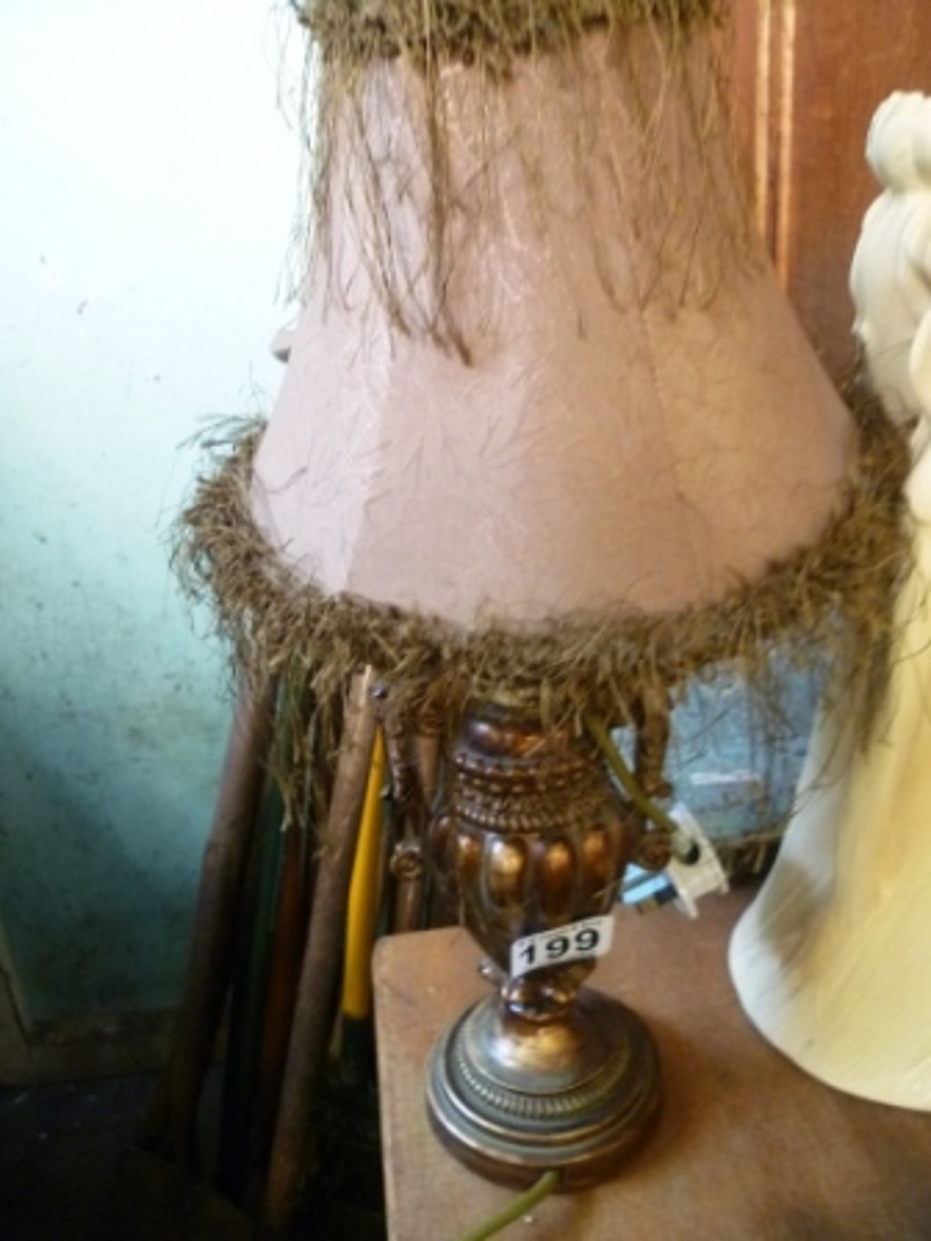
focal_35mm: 28
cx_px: 466
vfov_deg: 63.4
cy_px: 620
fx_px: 1004
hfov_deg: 49.7
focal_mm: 5
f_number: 2.8
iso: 400
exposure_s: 1/25
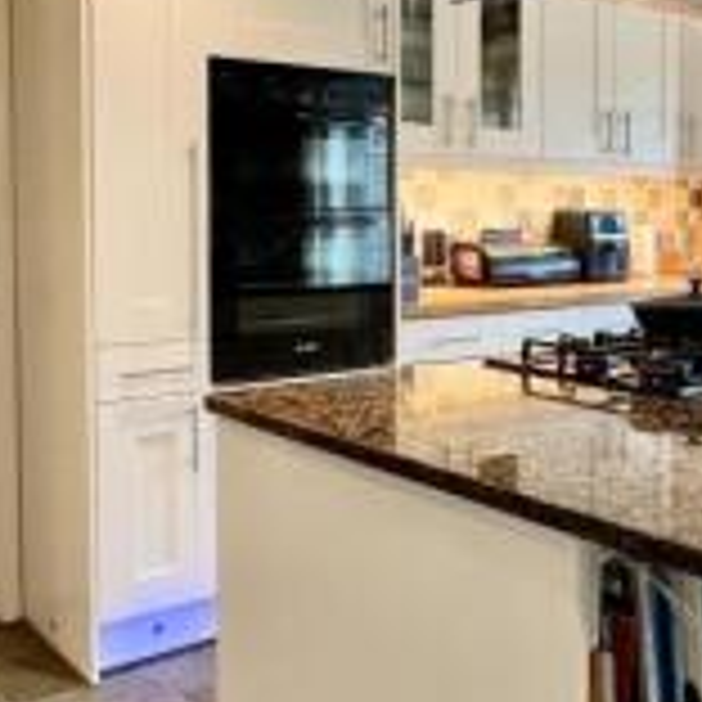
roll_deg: -0.9
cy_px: 268
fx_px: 987
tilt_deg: -0.9
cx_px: 560
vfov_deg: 38.9
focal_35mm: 43
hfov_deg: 37.8
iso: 125
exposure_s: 1/50
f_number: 1.8
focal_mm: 1.57
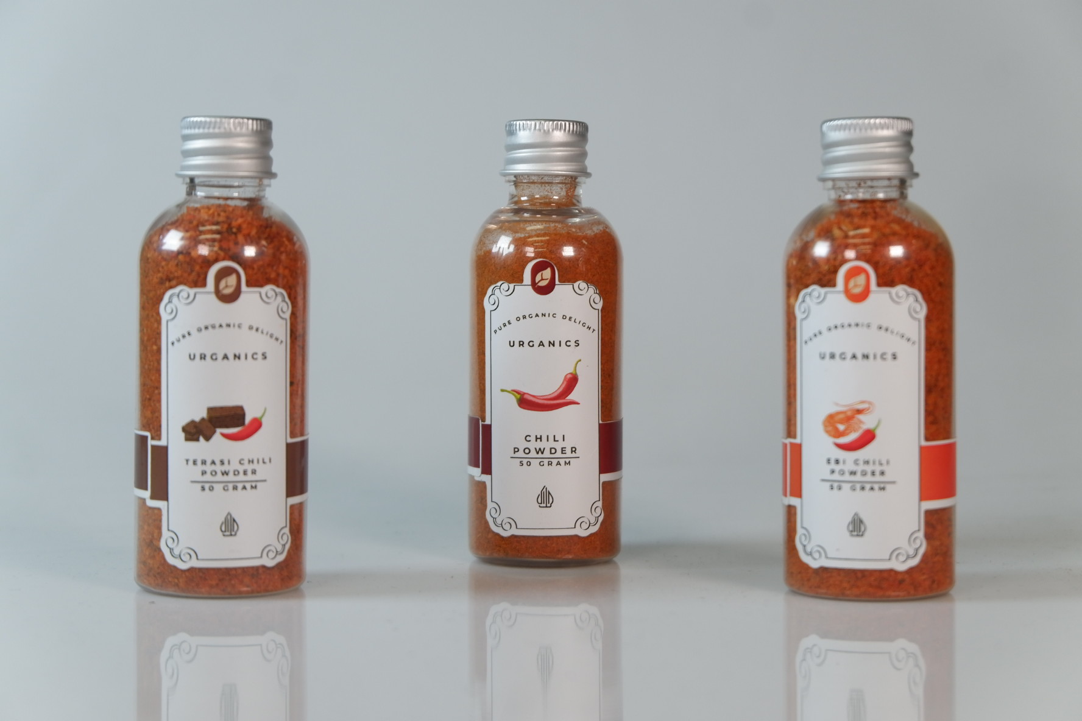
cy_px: 360
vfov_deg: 18.2
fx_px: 2254
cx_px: 541
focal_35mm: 75
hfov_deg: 27.0
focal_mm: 50
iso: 400
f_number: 5.6
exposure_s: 1/30
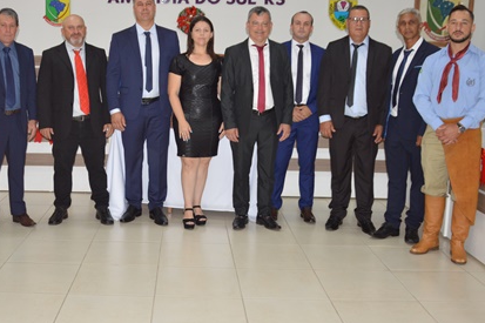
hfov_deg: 42.5
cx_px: 170
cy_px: 131
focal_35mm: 46
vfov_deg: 29.3
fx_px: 616
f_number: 4
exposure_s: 1/60
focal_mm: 21
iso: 400
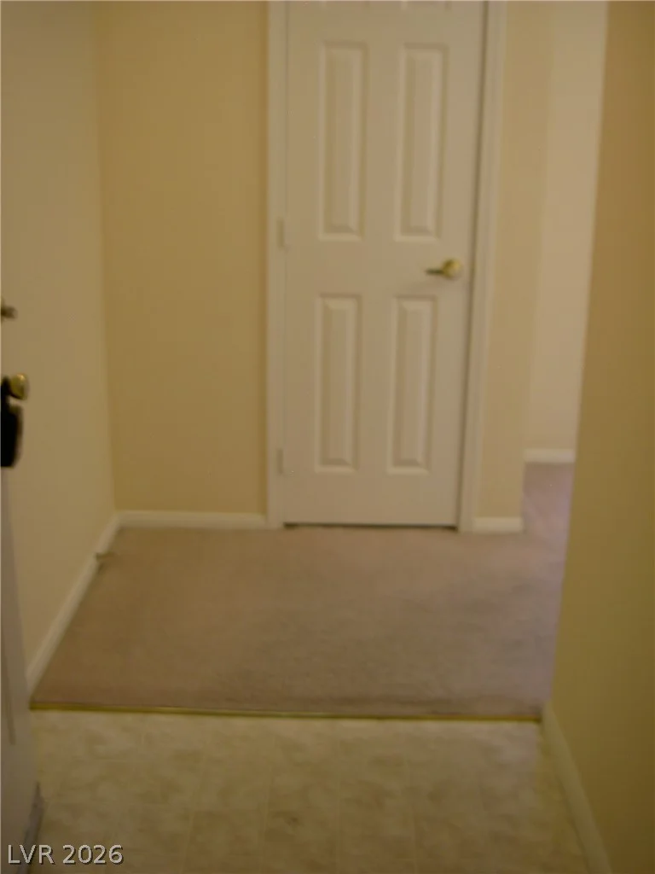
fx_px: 984
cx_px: 328
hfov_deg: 36.8
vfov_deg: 47.9
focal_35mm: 39
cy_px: 437
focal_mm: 8
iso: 100
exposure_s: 1/8
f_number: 2.8
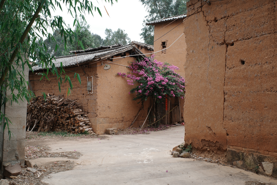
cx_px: 138
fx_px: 269
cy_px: 92
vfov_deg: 37.9
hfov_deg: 54.4
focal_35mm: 35
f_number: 8
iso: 100
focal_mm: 18.3
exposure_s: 1/60
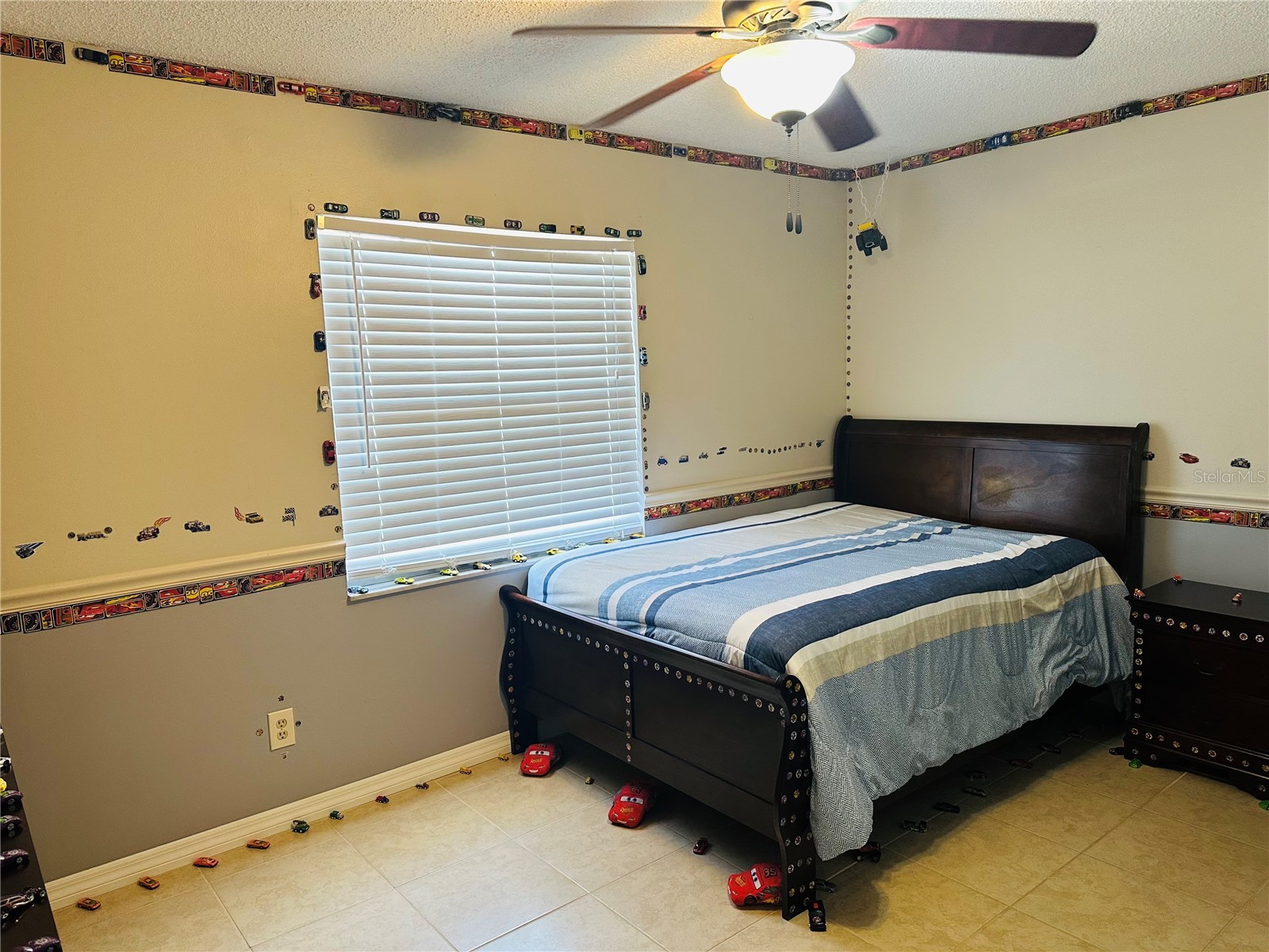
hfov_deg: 71.6
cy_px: 476
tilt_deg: -7.2
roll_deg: +2.3
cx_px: 634
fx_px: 880
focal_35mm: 24
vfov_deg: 56.8
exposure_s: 1/60
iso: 160
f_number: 1.78
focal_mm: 6.86
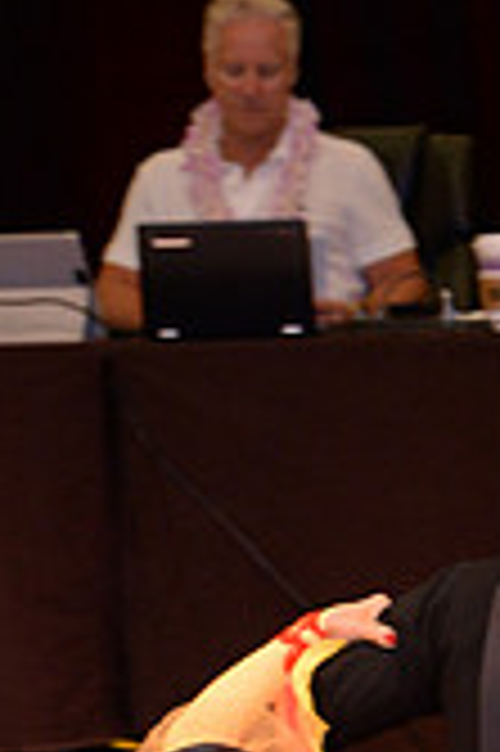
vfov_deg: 5.3
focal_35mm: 389
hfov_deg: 3.5
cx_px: 565
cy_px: 1153
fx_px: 8120
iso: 2000
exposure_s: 1/200
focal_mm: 112
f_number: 5.6
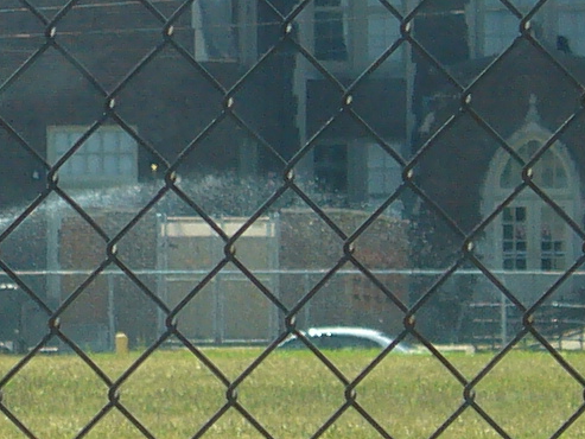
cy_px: 34
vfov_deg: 3.3
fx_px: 7725
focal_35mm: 457
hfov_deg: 4.3
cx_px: 19
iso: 80
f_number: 3.4
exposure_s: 1/500
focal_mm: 14.5
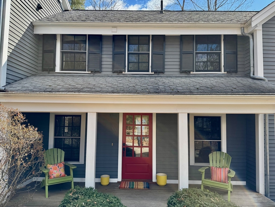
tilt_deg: +2.9
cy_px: 104
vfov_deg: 56.8
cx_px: 138
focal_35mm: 24
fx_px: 191
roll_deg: -0.8
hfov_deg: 71.6
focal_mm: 6.76
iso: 80
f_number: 1.78
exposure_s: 1/1059
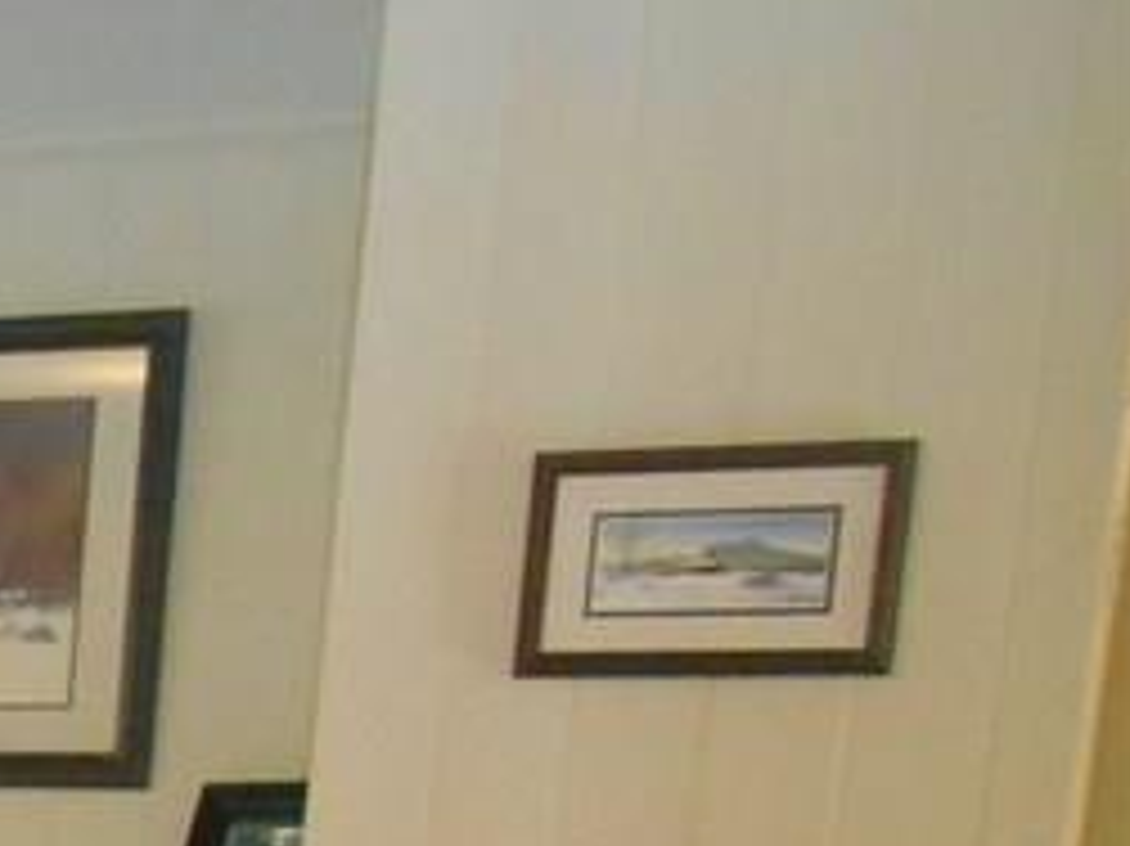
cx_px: -1157
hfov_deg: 15.0
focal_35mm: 106
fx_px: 3459
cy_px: 1544
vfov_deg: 12.7
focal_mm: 4.7
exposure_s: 1/25
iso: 800
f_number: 3.4
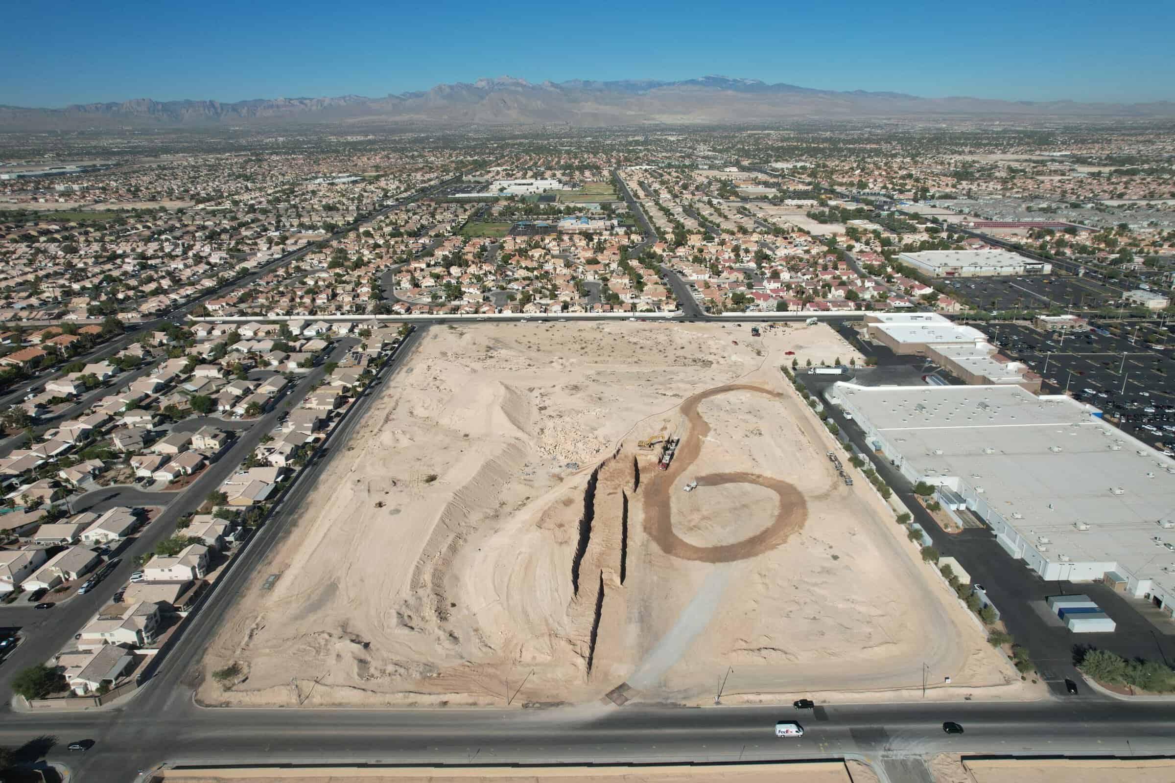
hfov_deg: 78.6
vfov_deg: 57.2
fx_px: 718
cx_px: 588
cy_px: 392
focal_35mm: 22
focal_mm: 8.38
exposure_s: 1/4000
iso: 110
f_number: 2.8
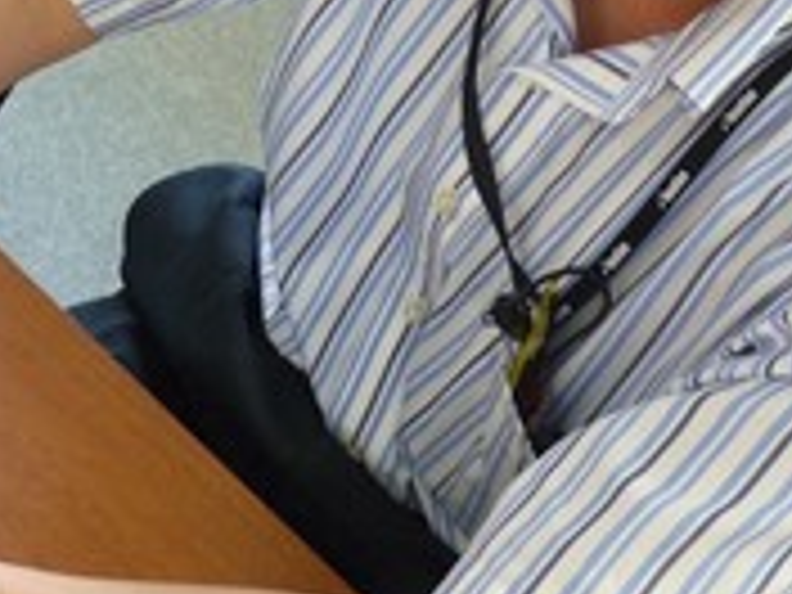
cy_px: 20
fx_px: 2334
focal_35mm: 102
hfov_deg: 19.0
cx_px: 140
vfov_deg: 14.3
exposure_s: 1/60
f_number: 3.9
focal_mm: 18
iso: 320
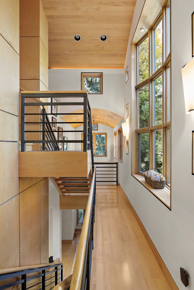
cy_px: 145
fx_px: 178
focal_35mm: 22
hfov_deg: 57.3
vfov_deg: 78.6
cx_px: 97
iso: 500
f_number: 7.1
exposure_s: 1/10
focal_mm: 22
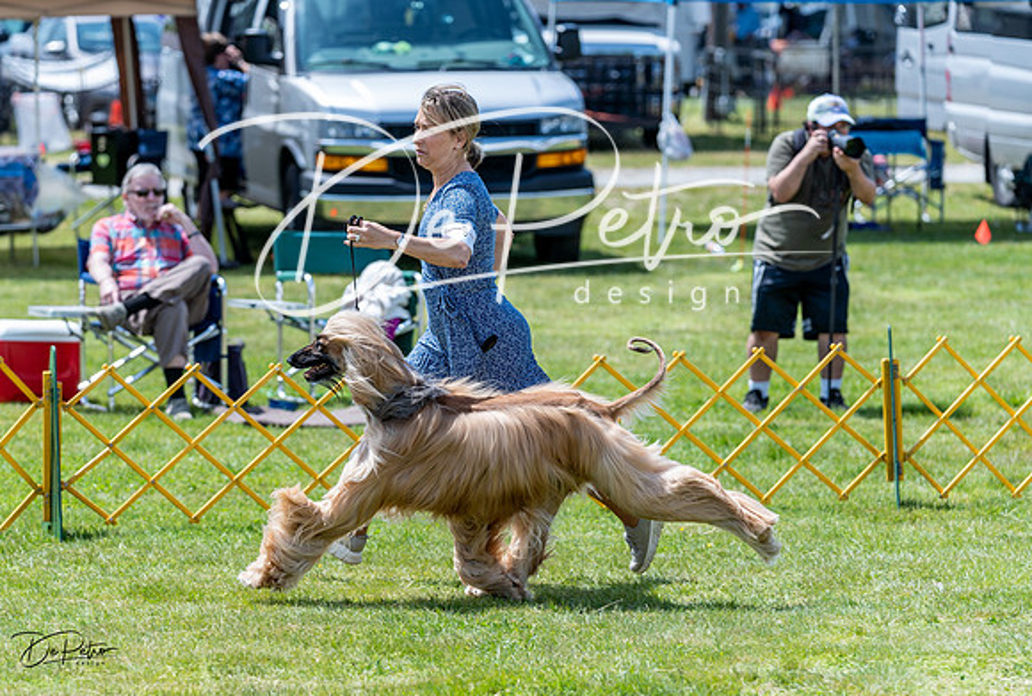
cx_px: 439
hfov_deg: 12.2
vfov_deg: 8.2
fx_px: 4826
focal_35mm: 168
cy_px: 359
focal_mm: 131
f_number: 3.5
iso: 100
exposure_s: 1/1000
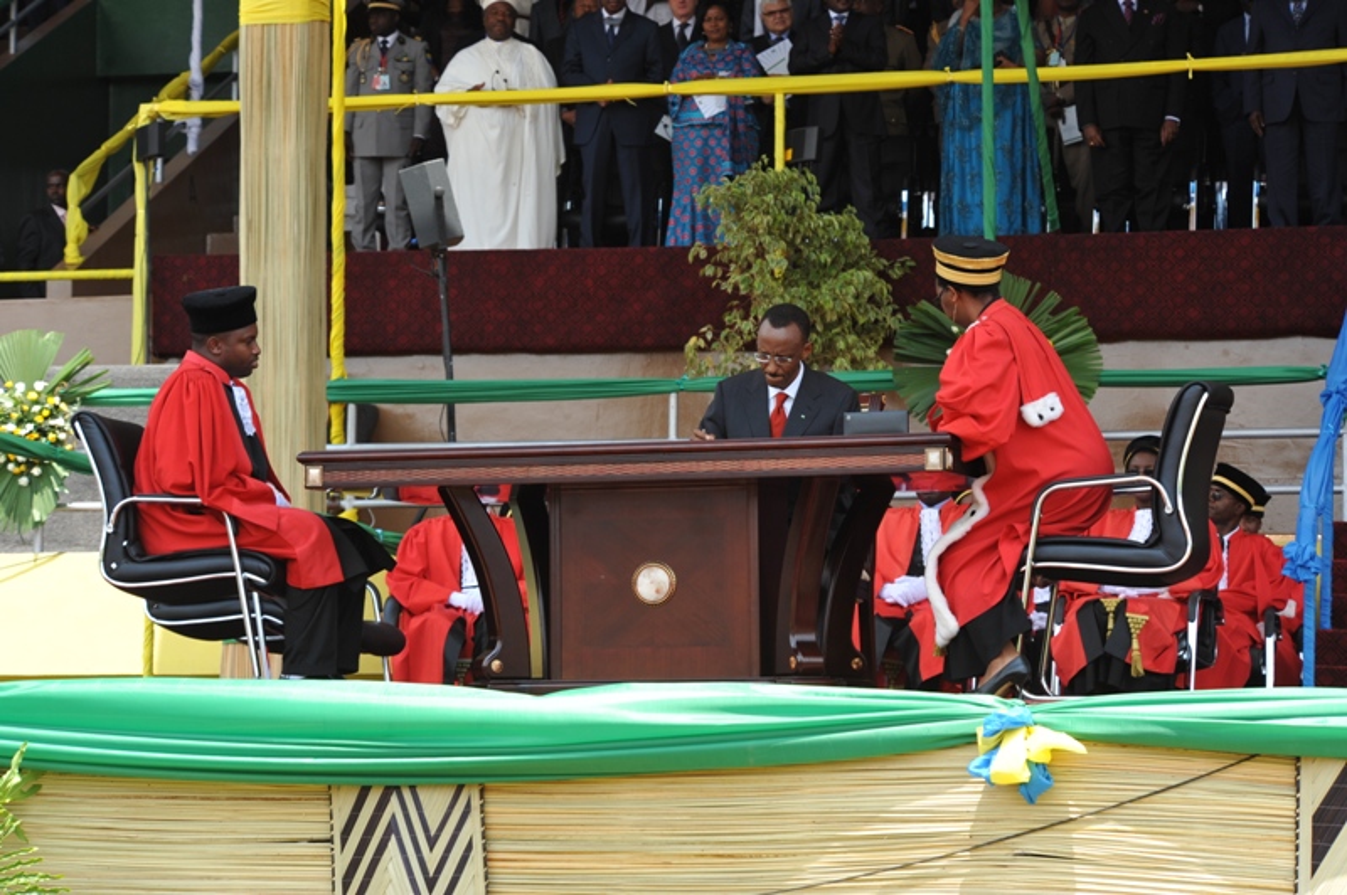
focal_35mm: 120
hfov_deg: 17.1
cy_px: 448
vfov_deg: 11.4
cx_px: 674
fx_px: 4486
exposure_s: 1/250
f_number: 8
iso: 400
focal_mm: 120
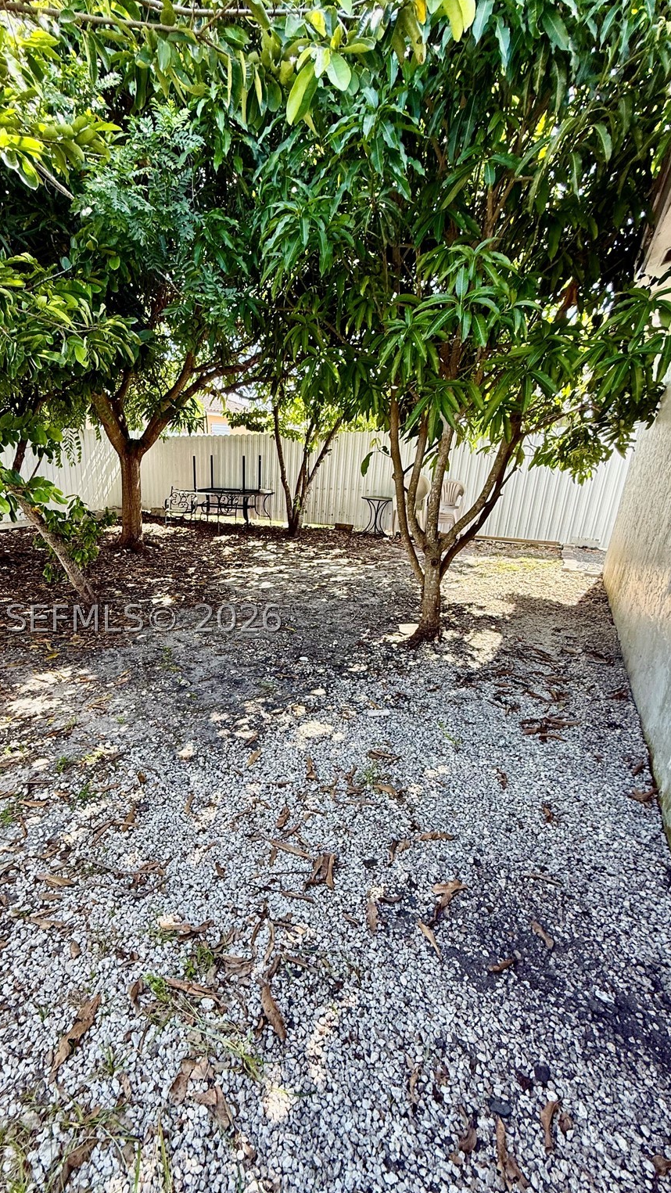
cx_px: 236
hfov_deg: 65.7
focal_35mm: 16
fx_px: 506
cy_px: 619
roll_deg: -1.9
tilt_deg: -18.0
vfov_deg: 99.3
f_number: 2.2
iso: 64
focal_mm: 2.22
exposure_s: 1/135
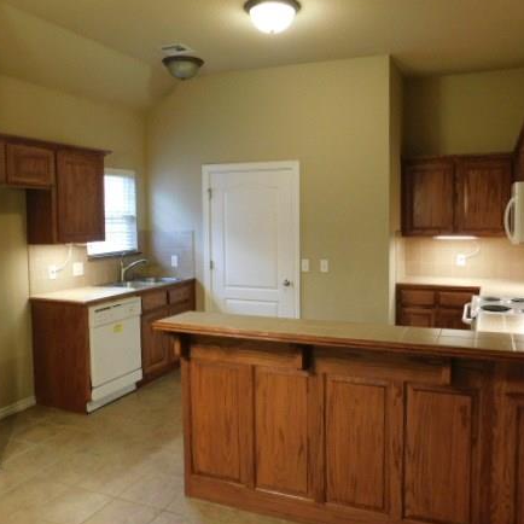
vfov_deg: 54.0
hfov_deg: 54.0
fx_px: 514
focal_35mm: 30
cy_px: 251
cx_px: 278
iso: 400
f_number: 3
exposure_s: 1/25
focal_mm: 4
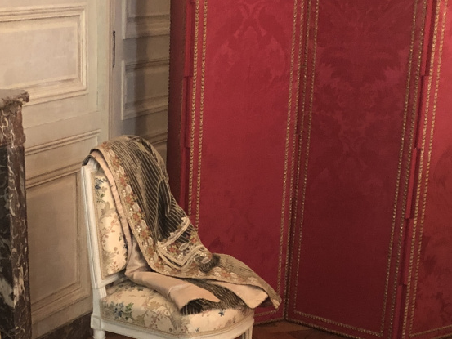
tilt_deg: -22.0
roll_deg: +0.5
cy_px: 404
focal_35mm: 81
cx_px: 57
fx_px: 1058
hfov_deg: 23.6
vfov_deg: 17.4
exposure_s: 1/5
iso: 80
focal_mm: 3.99
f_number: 1.8
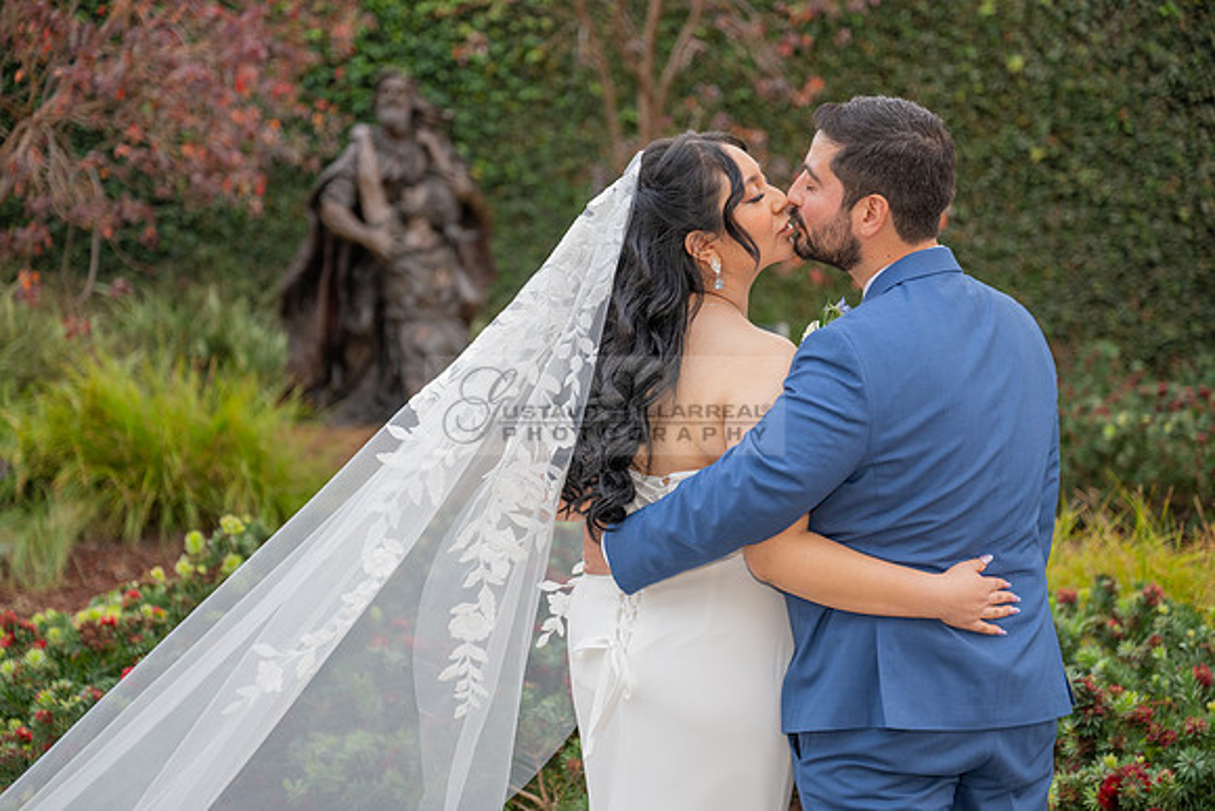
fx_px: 2363
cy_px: 406
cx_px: 608
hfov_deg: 28.8
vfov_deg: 19.5
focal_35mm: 70
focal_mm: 70
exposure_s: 1/160
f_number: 2.8
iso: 500
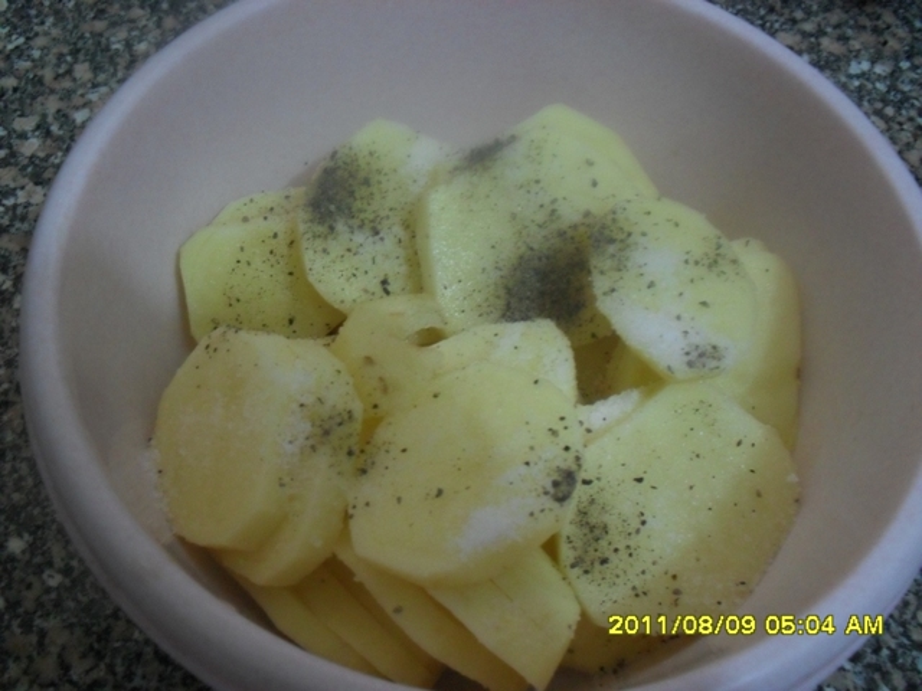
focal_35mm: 35
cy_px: 346
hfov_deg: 52.6
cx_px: 461
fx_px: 932
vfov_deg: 40.7
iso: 320
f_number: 3.2
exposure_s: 1/15
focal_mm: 6.3
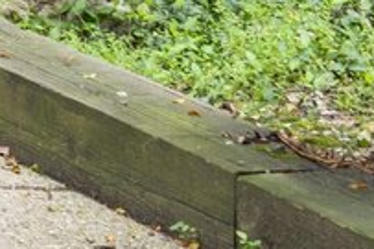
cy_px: -481
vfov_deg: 4.7
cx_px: -824
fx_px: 2906
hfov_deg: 6.6
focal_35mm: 280
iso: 100
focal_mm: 35
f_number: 10
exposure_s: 1/4
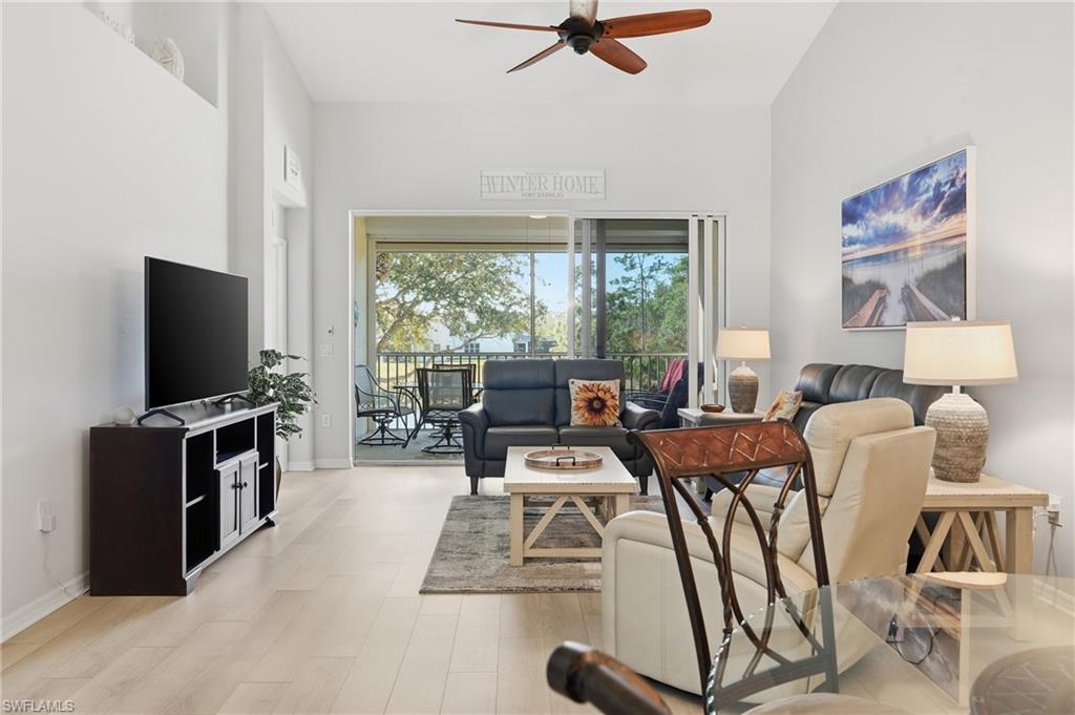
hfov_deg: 71.6
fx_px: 746
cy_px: 358
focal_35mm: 25
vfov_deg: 51.2
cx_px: 538
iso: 400
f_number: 9
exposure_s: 1/50
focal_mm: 25
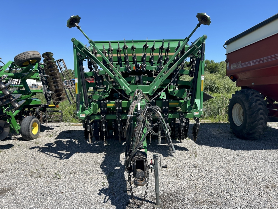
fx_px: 209
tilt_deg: -5.3
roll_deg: +0.3
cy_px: 104
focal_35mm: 26
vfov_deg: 53.1
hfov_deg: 67.3
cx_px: 139
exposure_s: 1/2915
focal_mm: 5.7
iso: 50
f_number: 1.5
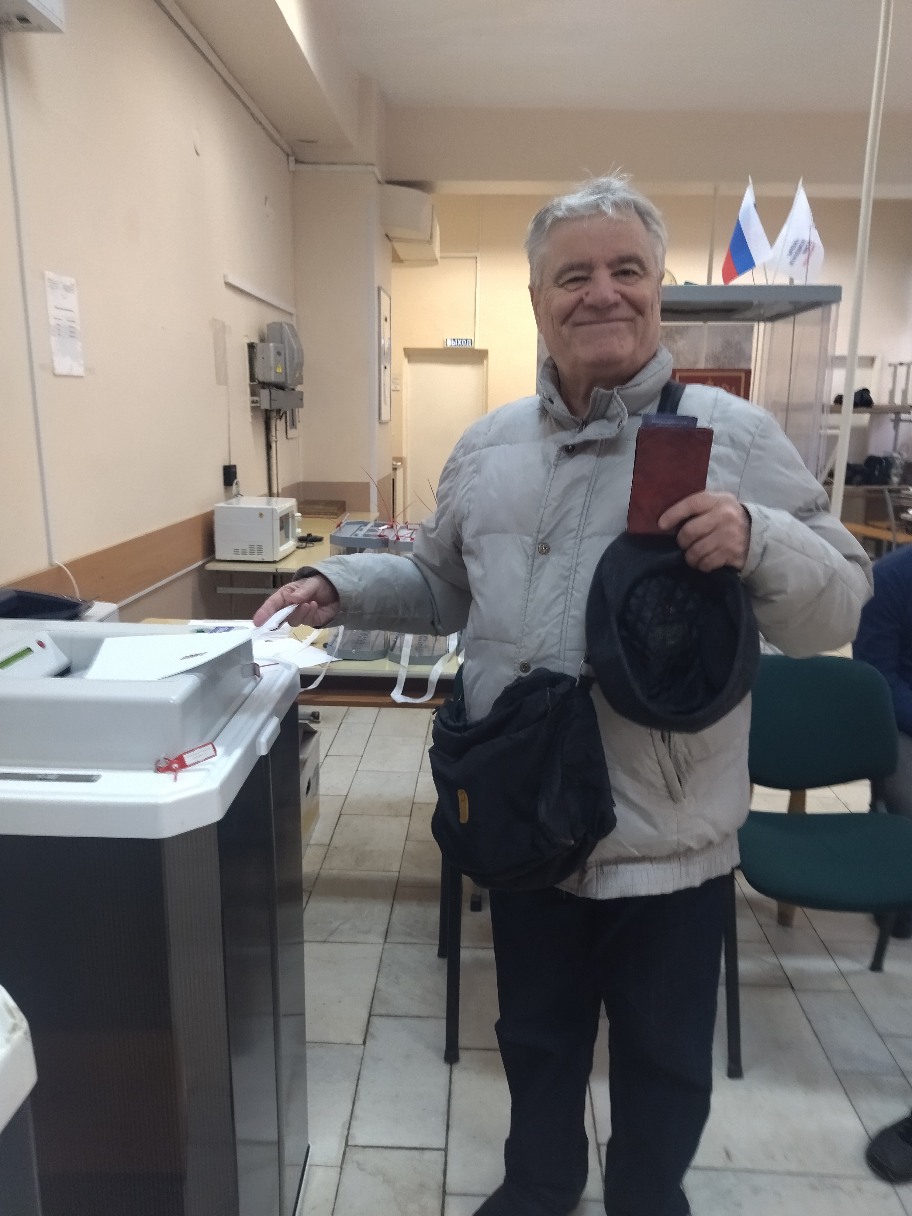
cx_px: 456
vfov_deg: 65.3
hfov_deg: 51.4
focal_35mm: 27
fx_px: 948
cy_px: 608
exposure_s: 1/33
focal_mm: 4.74
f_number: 1.79
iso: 253
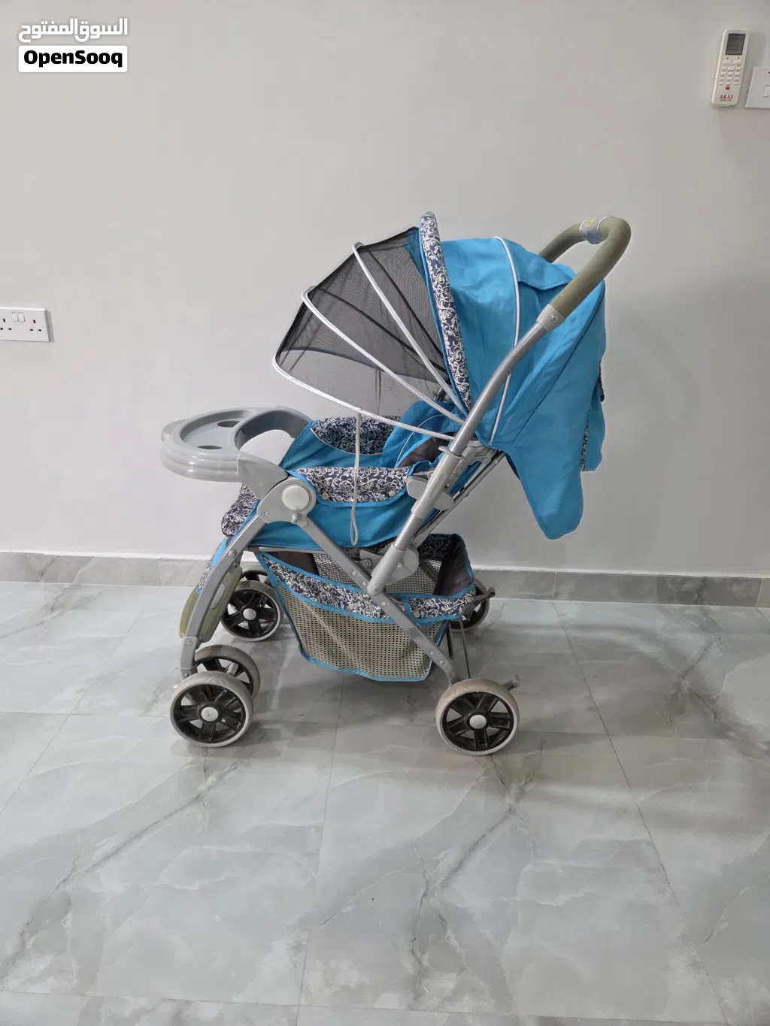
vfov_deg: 73.9
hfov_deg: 58.9
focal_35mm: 23
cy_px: 513
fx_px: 682
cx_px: 385
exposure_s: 1/100
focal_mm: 5.4
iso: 400
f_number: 1.8
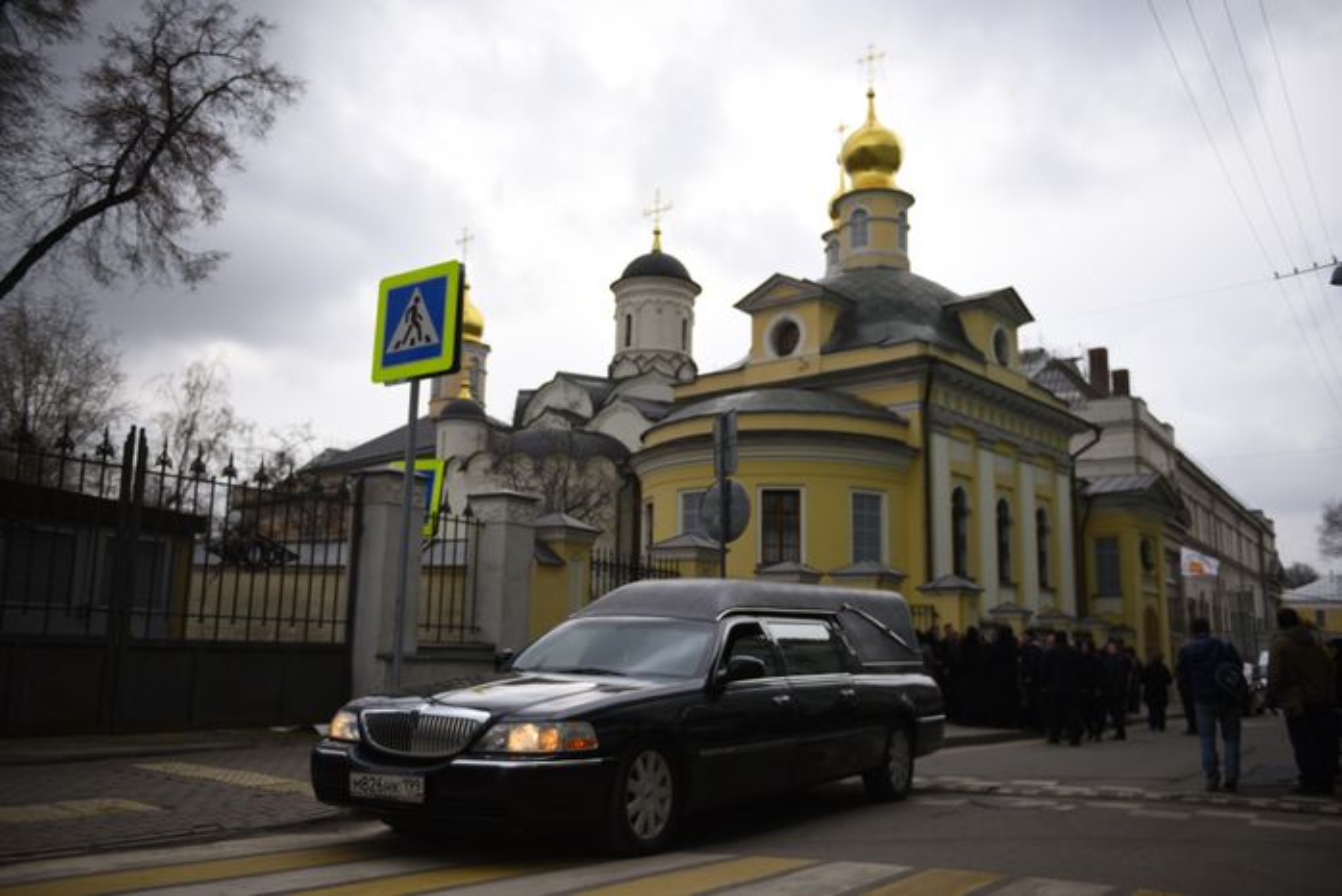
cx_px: 671
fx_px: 1193
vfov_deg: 41.2
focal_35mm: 32
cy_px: 448
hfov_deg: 58.7
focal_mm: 32
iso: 1000
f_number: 2.8
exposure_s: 1/6400
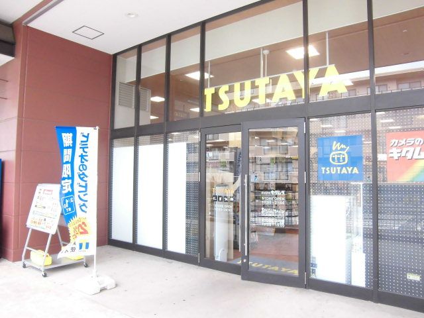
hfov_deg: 67.3
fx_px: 318
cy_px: 159
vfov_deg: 53.1
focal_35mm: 26
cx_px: 212
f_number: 2.8
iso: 160
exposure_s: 1/60
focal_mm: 4.7
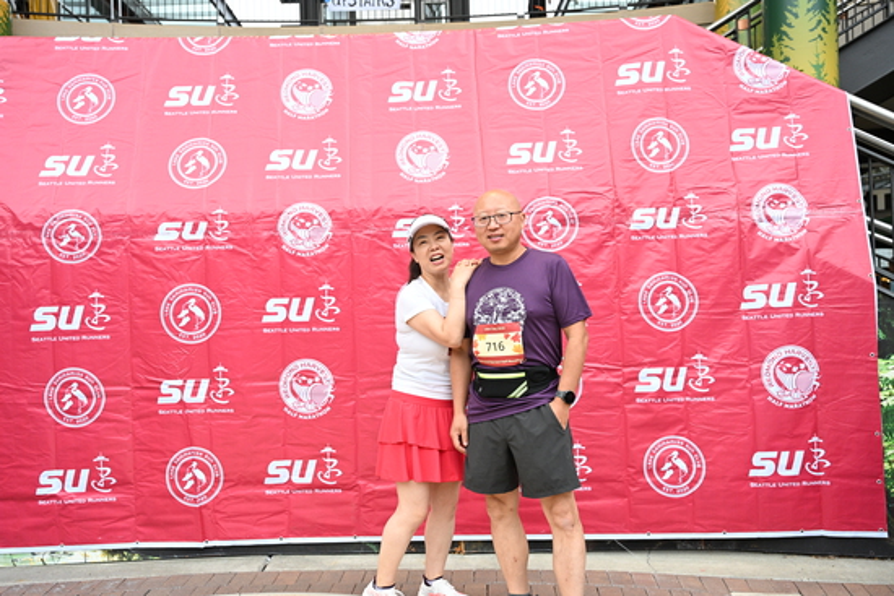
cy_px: 298
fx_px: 758
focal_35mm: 30
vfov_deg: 43.0
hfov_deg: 61.1
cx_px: 447
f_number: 4
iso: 2000
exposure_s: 1/320
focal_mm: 30.5
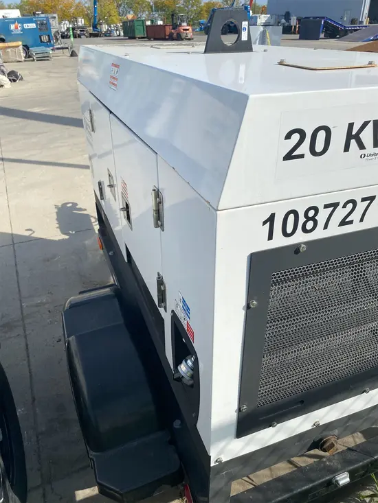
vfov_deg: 67.3
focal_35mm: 26
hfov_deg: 53.1
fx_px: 378
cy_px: 252
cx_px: 189
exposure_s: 1/4115
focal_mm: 4.25
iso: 32
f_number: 1.8
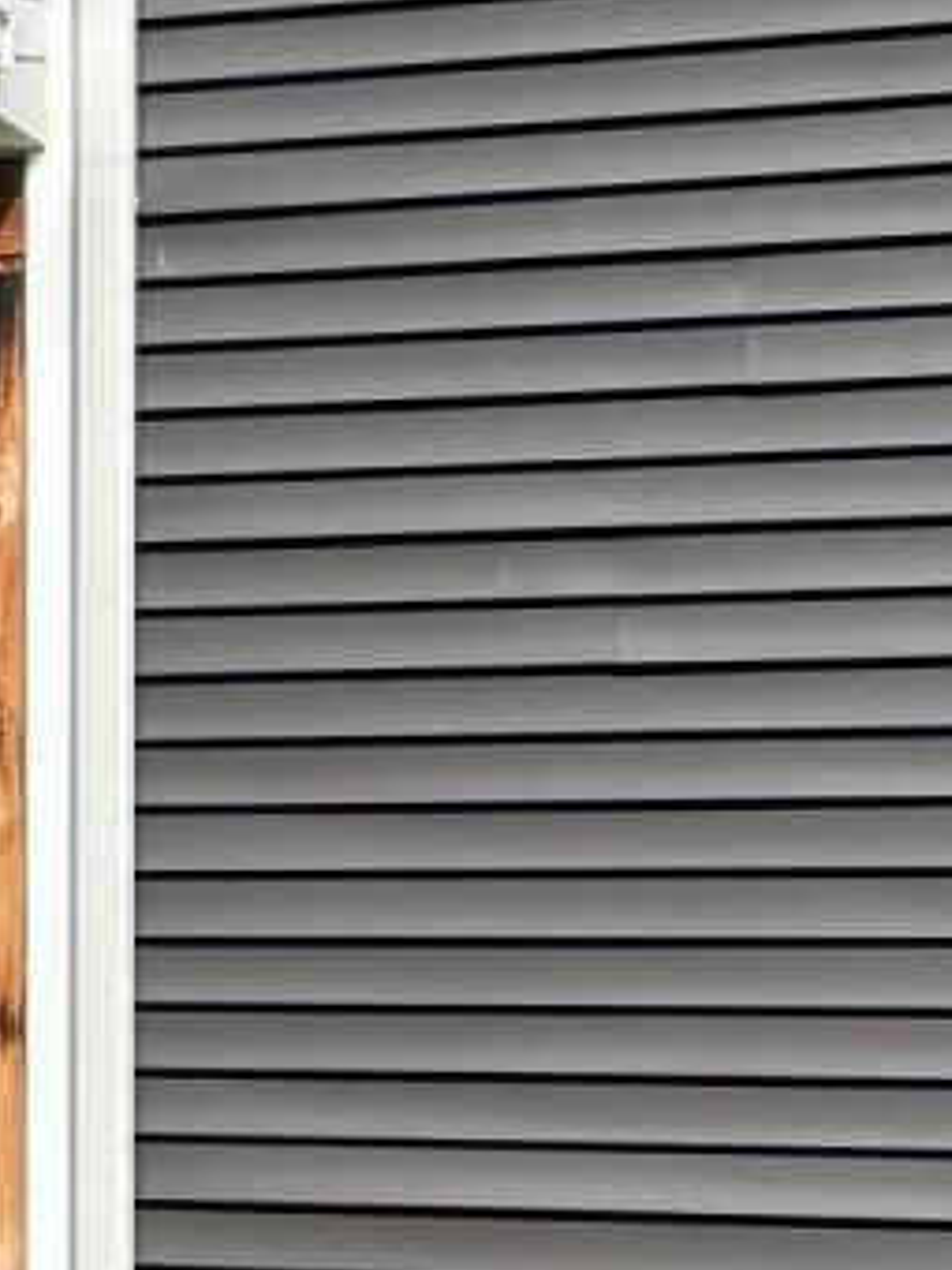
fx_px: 5610
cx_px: -1785
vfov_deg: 12.9
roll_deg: -0.5
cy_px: 796
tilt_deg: +2.8
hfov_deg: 8.4
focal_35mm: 153
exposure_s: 1/951
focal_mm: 5.96
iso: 50
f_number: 1.6
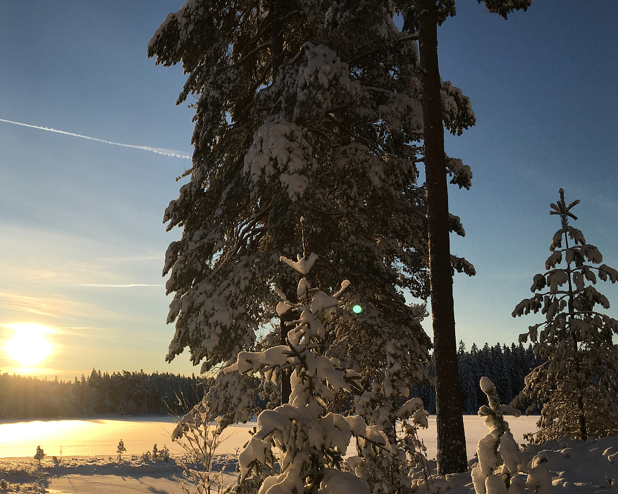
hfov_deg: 44.0
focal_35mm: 41
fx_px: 750
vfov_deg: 36.1
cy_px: 326
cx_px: 195
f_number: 2.2
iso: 25
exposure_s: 1/3497
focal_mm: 4.15
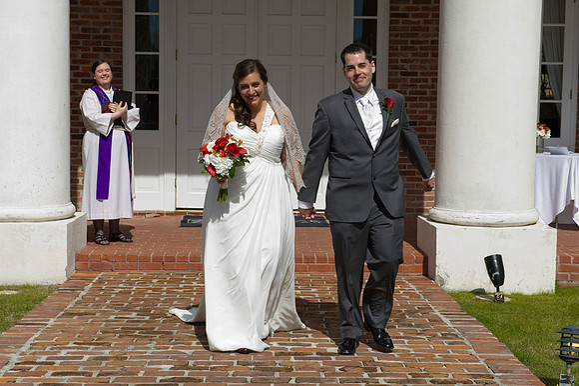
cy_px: 193
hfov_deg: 28.9
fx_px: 1125
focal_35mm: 70
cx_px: 290
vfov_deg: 19.4
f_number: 11
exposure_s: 1/250
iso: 100
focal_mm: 70
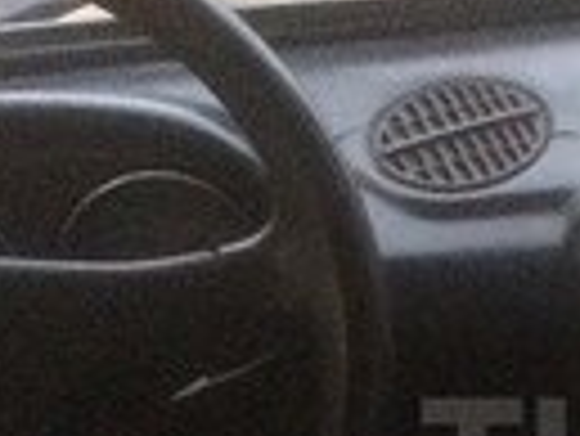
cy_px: 465
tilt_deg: -22.7
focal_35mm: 148
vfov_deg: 9.9
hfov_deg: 12.6
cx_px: 881
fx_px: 2482
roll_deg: +2.4
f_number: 2.2
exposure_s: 1/17
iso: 400
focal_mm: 4.15
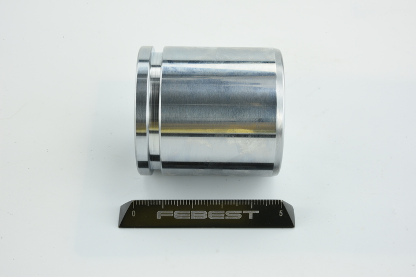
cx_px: 208
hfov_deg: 33.4
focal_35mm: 60
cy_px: 138
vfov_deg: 22.6
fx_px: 693
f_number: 32
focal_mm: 60
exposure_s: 1/2.5
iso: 64
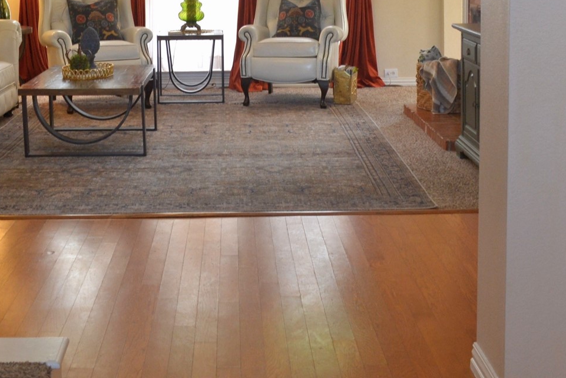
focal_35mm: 61
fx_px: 959
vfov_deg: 21.3
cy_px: -25
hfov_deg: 32.9
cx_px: 257
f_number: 4.5
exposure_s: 1/80
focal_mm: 18
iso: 400
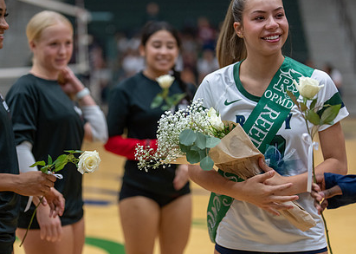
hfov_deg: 26.7
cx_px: 146
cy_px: 112
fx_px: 748
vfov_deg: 19.3
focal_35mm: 74
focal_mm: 50
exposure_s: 1/1000
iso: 1000
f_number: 1.2
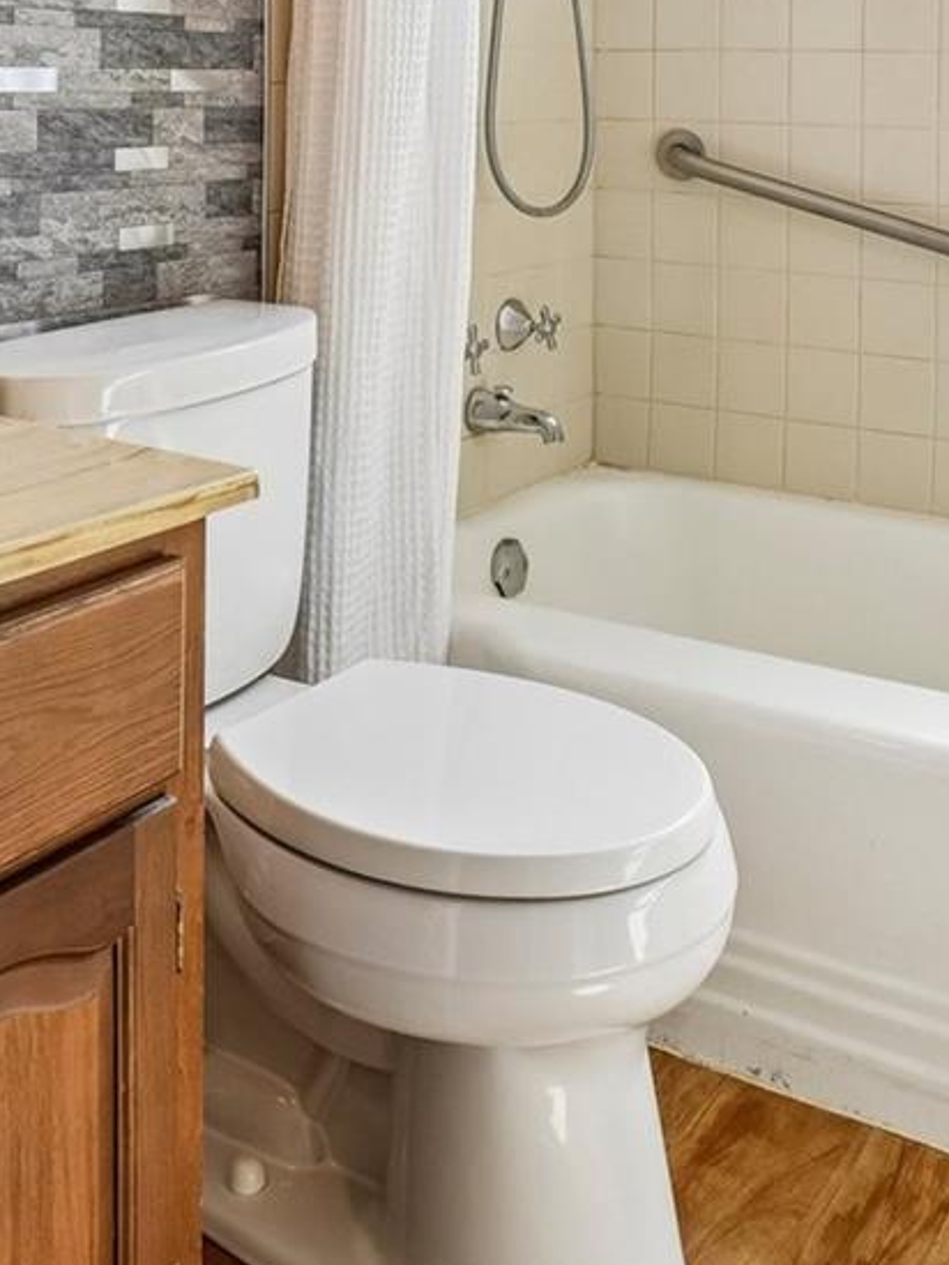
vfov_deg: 40.8
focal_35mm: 42
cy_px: 90
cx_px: 369
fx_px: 1535
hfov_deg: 34.2
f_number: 8
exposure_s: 1/60
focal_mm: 10
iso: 400
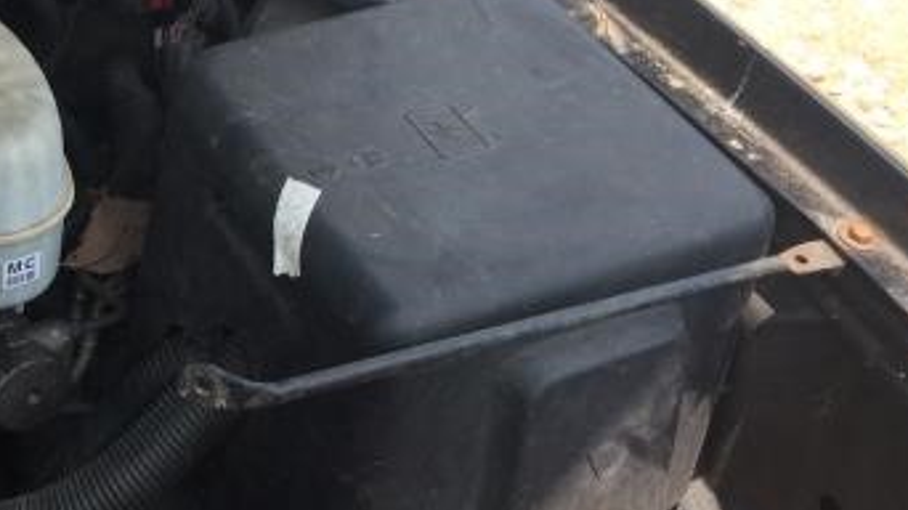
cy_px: 393
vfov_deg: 16.2
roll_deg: +2.9
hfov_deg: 27.4
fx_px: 1781
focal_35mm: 74
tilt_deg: -36.1
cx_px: 56
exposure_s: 1/720
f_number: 2.2
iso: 32
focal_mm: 4.15
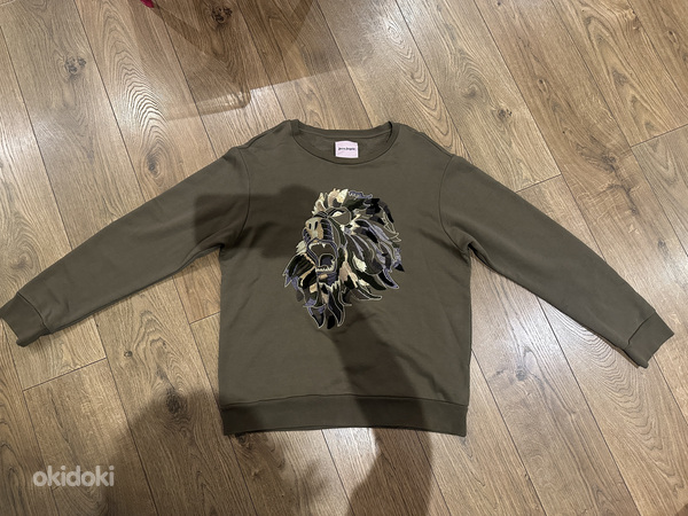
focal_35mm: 24
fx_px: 477
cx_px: 344
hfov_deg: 71.6
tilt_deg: -79.5
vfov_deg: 56.8
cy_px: 258
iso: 500
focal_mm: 6.86
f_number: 1.78
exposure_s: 1/50
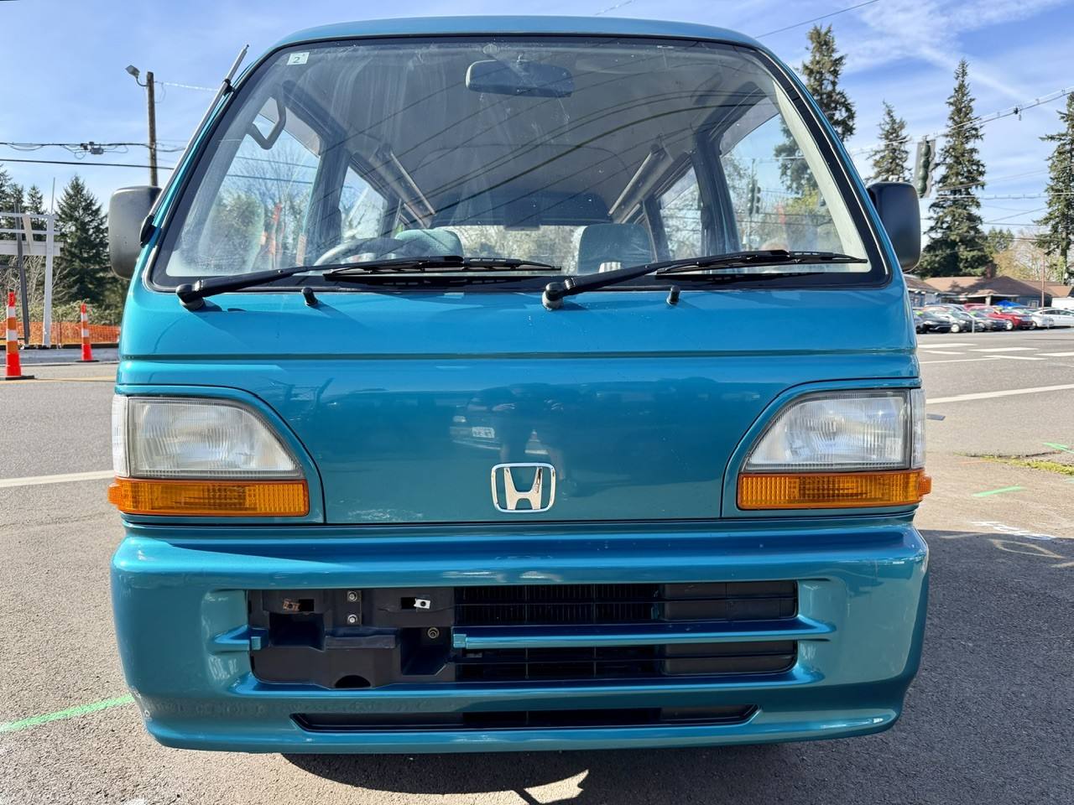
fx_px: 745
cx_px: 537
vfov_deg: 56.8
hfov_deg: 71.6
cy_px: 402
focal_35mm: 24
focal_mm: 6.76
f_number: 1.78
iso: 100
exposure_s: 1/1585
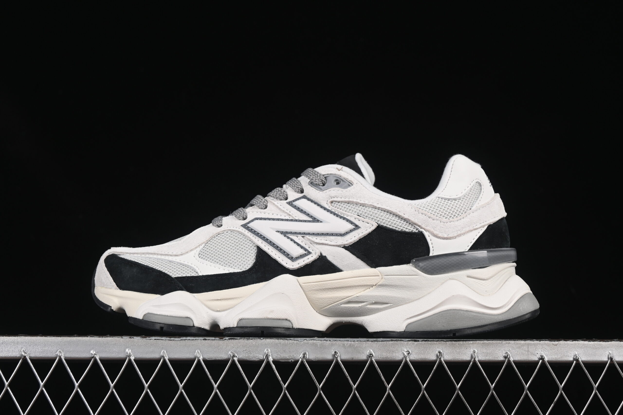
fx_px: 1298
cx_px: 312
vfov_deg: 18.2
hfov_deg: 27.0
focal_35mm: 75
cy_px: 208
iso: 160
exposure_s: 1/80
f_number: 8
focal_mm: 50
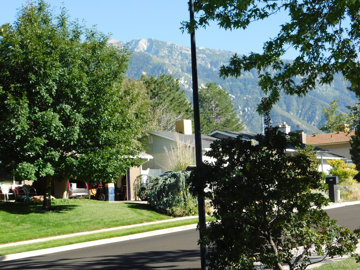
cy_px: 135
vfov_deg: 20.7
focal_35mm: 71
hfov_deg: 27.4
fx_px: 738
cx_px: 180
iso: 125
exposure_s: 1/400
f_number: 4.3
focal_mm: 12.6
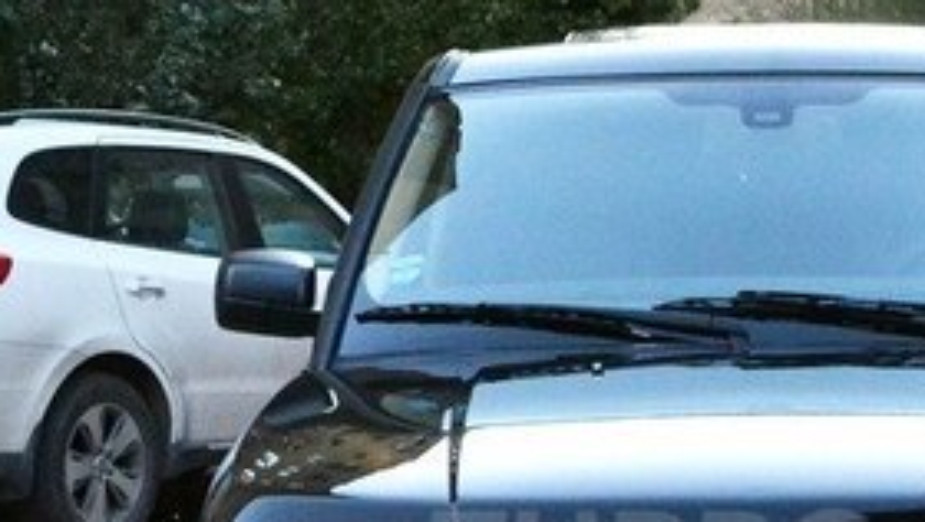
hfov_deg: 27.9
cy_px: 562
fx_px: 1816
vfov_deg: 15.9
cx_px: 770
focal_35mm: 74
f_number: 5.6
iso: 1600
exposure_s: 1/80
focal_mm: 20
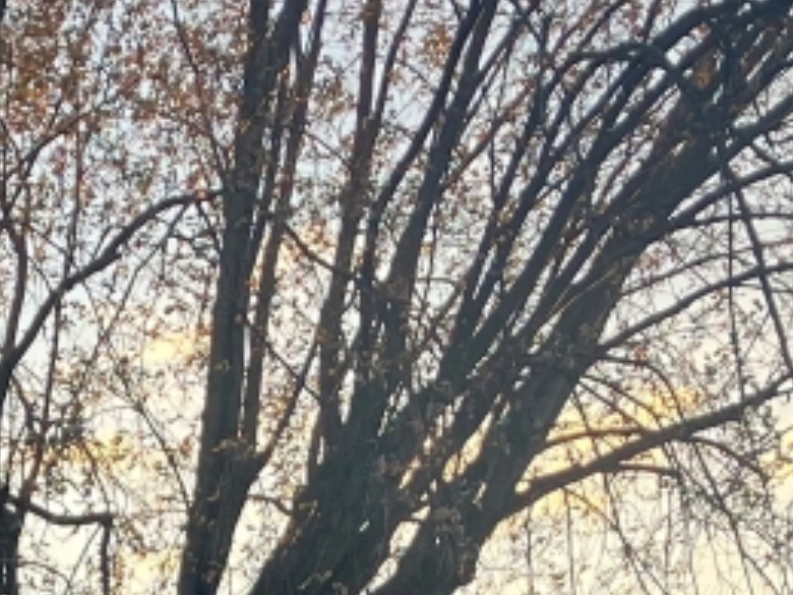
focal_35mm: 138
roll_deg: +0.5
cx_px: -52
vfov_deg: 10.1
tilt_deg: +1.4
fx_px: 3161
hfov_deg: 14.0
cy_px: 1092
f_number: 1.8
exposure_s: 1/378
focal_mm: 3.99
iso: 32
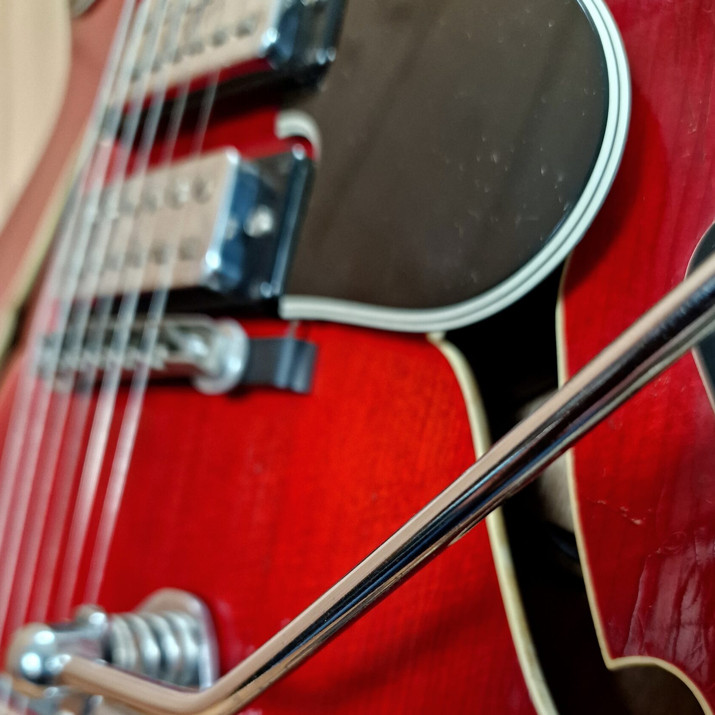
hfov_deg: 52.5
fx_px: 724
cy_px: 526
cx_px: 378
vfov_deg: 50.6
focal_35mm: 31
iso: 500
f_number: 1.8
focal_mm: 6.4
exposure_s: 1/120
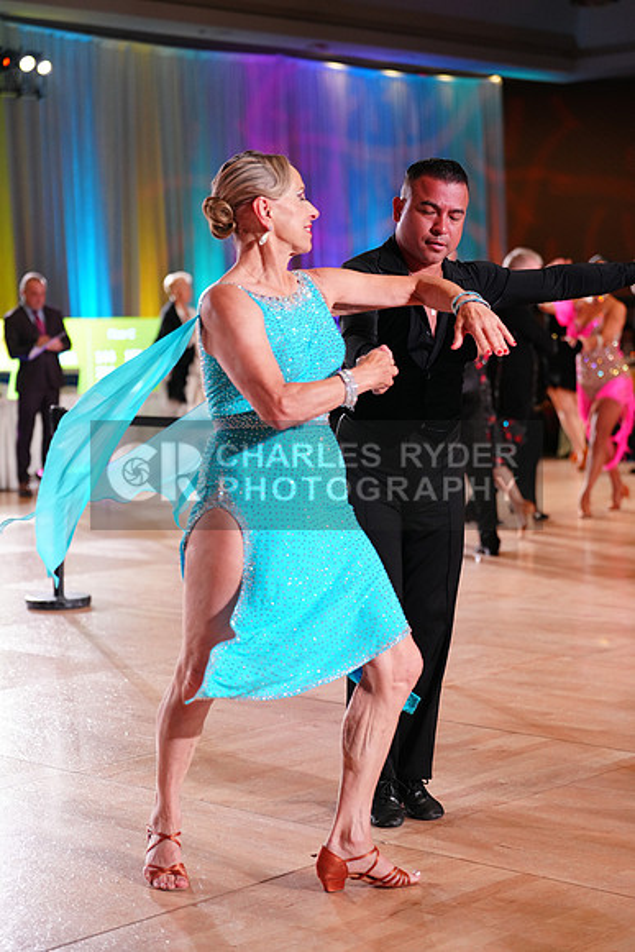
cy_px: 476
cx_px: 318
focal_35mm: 70
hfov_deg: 19.5
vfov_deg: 28.8
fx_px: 1851
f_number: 2.8
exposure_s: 1/500
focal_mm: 70
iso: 2000
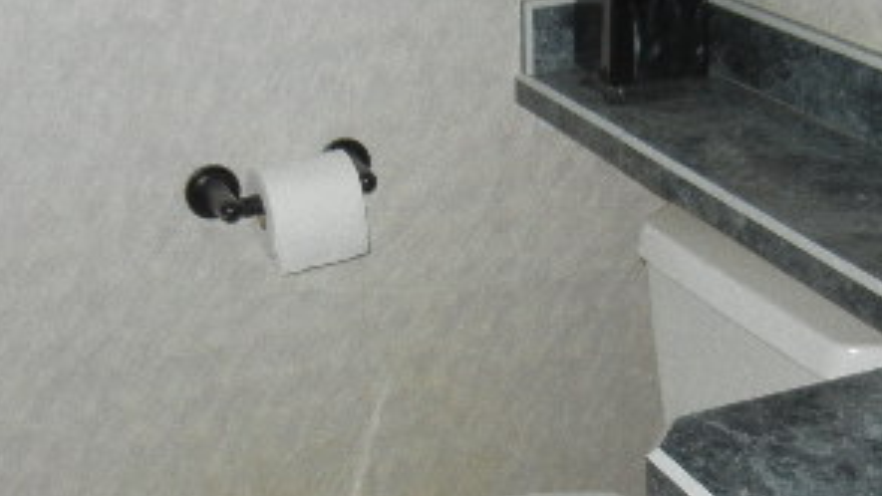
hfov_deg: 29.7
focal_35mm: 71
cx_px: 410
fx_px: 1661
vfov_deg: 17.0
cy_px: 305
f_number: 3.5
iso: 200
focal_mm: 5.4
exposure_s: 1/30
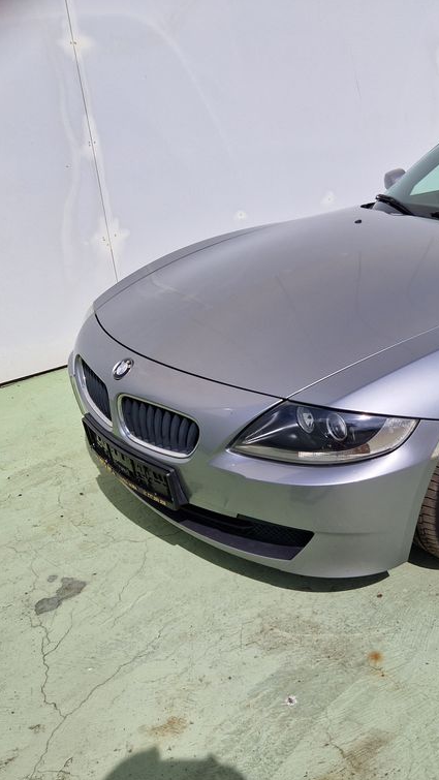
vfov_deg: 58.0
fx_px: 703
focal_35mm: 34
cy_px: 394
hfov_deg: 32.6
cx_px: 411
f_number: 1.8
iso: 50
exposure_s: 1/4112
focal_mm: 5.4
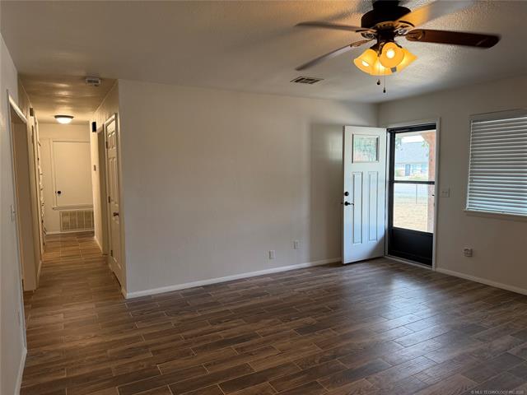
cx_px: 264
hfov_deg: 71.6
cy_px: 198
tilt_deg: -5.3
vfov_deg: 56.8
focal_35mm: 24
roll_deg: -0.3
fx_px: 365
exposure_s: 1/153
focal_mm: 6.76
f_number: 1.78
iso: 200
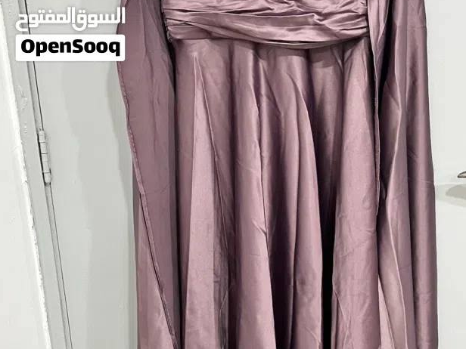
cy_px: 170
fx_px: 363
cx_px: 239
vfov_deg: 51.3
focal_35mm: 27
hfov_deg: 65.3
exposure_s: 1/50
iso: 250
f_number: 1.6
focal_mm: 5.1
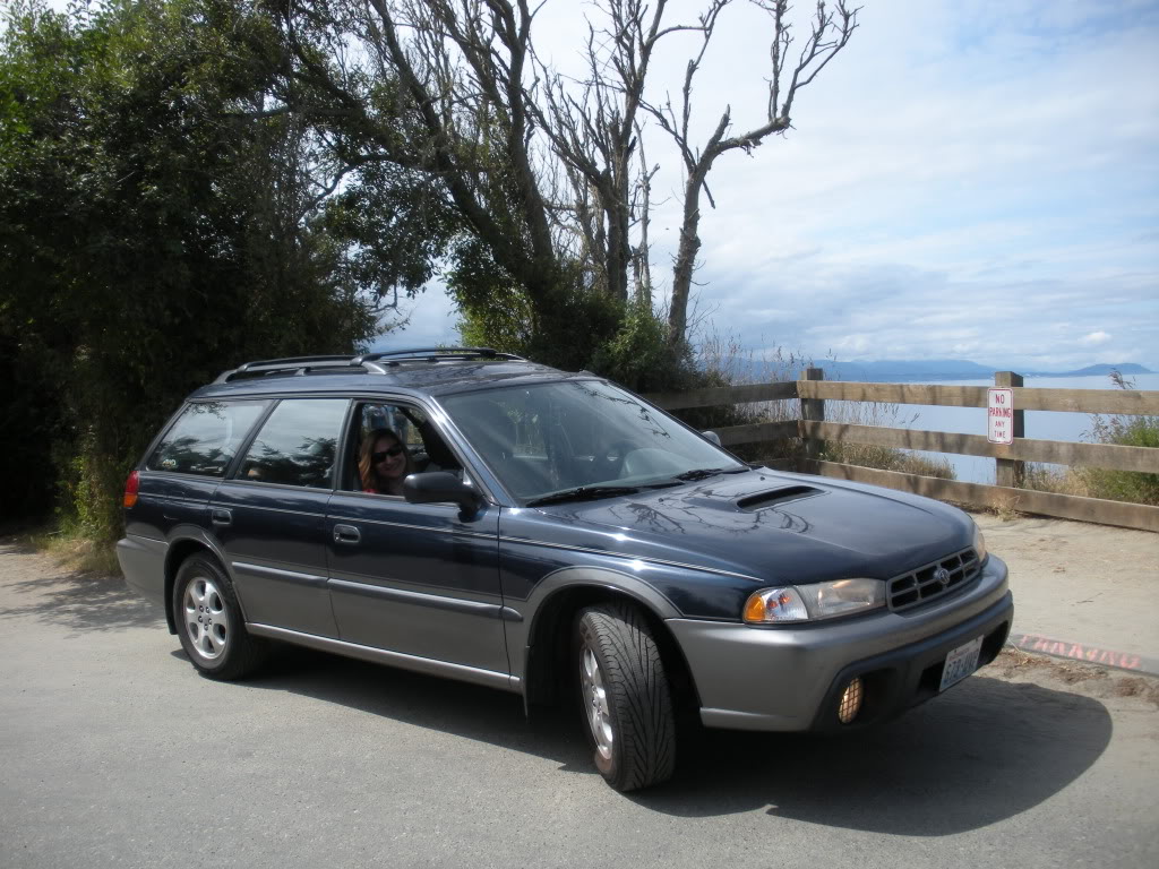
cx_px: 580
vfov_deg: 39.7
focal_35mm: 36
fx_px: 1205
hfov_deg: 51.4
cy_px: 434
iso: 64
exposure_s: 1/591
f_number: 3.5
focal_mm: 6.3
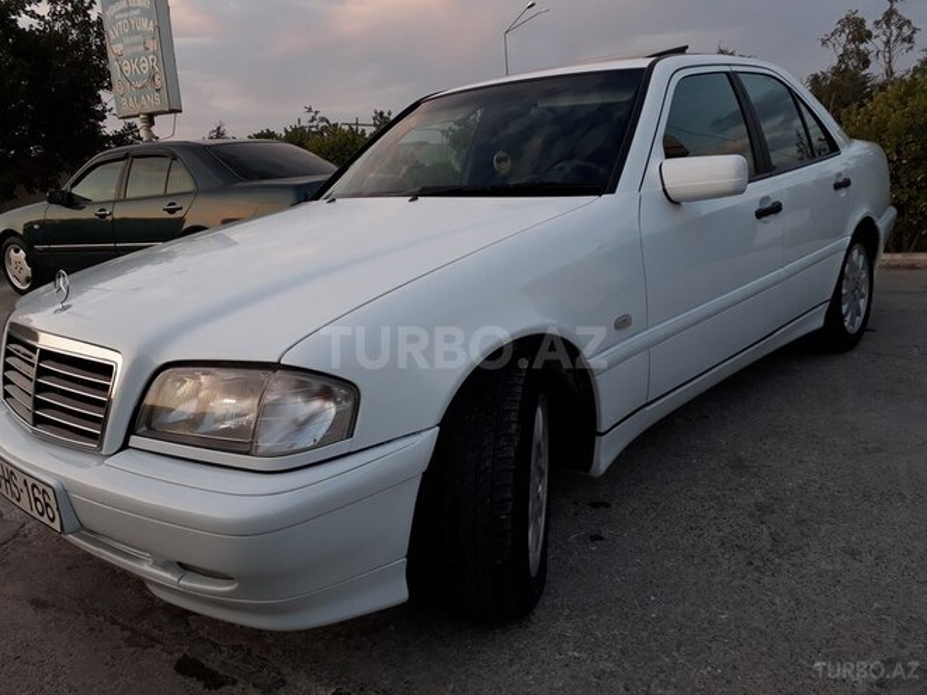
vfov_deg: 51.4
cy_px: 348
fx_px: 723
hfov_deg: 65.3
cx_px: 464
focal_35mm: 27
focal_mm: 3.6
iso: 50
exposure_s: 1/100
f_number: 1.9
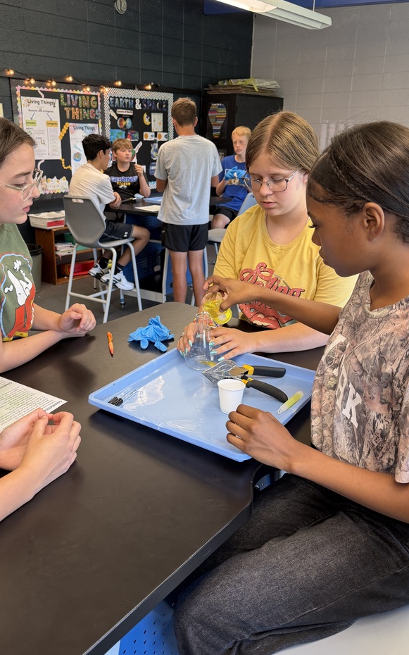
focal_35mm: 28
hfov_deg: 44.3
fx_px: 500
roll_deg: +1.0
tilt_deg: -18.1
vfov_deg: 66.4
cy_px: 301
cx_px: 162
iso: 125
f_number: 1.78
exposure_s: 1/60
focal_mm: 6.76
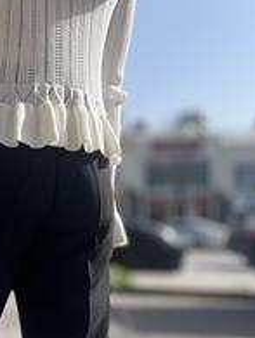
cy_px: 230
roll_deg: +1.3
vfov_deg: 34.5
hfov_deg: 25.2
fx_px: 538
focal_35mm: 55
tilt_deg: +0.2
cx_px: -9
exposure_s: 1/3460
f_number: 1.5
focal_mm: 5.7
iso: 50
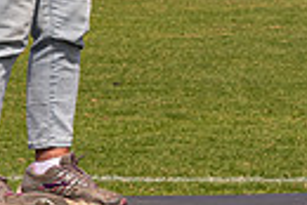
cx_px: 204
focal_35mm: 391
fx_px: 3338
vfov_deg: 3.5
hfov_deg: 5.3
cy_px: -228
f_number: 8
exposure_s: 1/800
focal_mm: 55
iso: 200
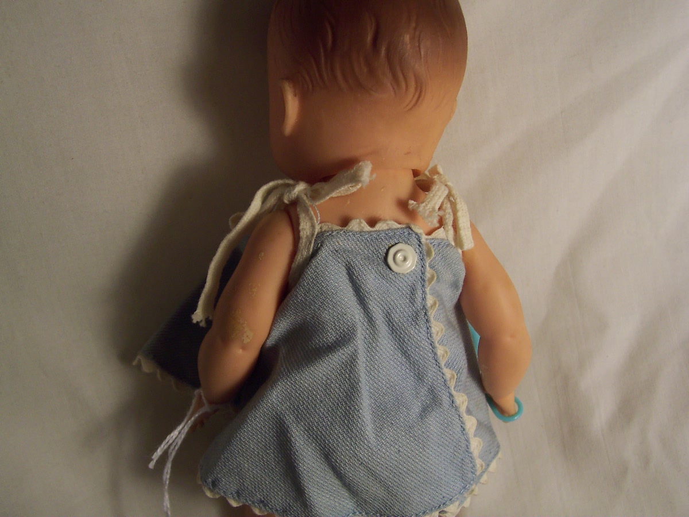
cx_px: 344
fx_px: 736
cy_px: 258
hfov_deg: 50.1
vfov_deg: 38.7
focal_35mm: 37
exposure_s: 1/250
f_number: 2.8
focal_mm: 5.6
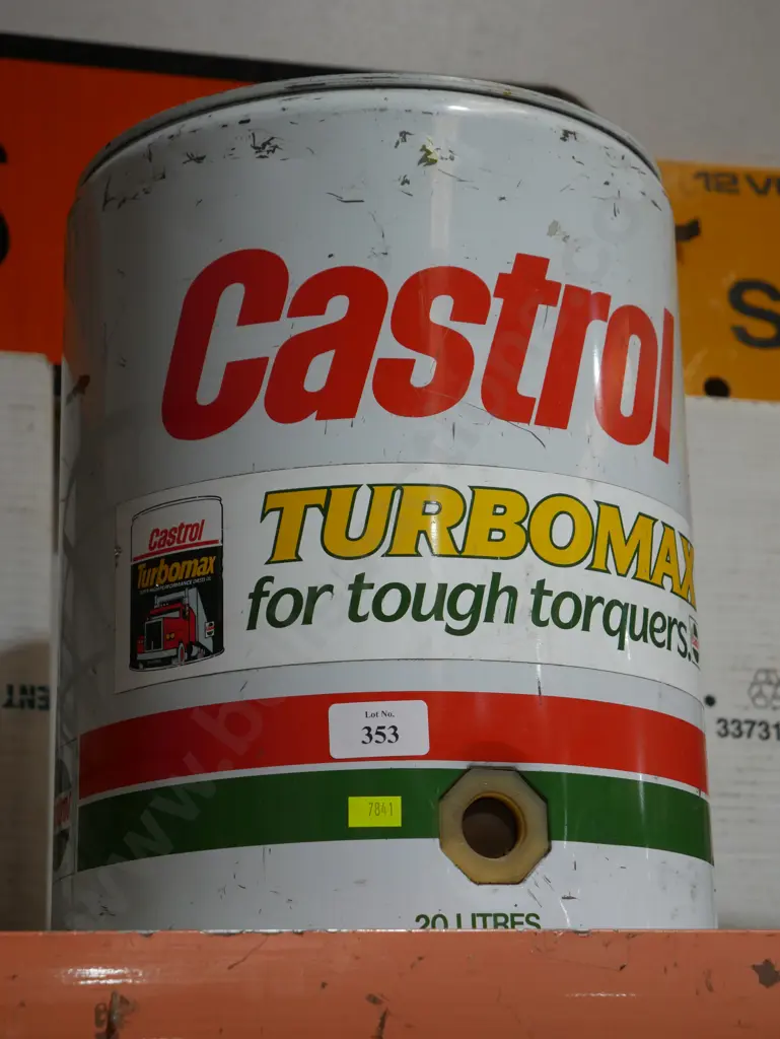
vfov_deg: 27.0
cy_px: 520
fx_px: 2161
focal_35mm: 72
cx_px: 390
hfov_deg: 20.5
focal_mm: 36
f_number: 5.5
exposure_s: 1/80
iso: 400
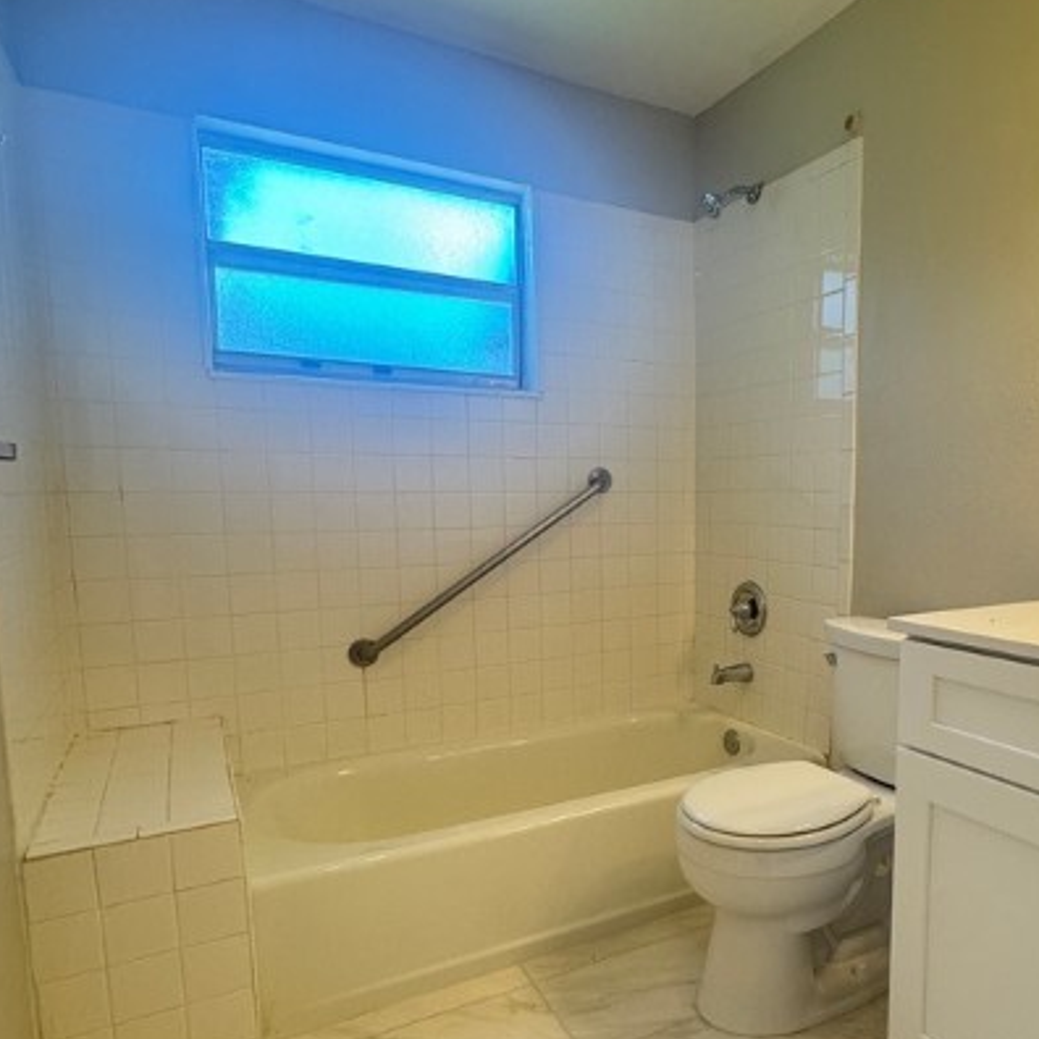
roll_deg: +1.0
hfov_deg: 63.3
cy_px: 590
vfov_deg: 64.8
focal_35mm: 24
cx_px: 695
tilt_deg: -7.1
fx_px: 815
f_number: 2.2
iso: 160
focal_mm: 2.22
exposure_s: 1/120
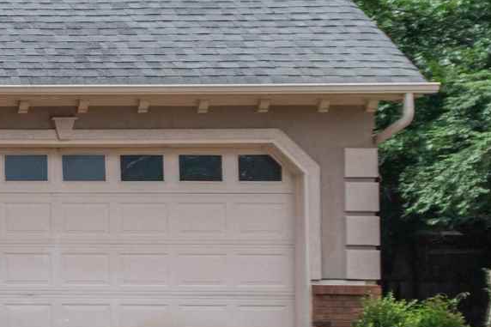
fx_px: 1759
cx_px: -735
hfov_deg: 12.2
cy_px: 257
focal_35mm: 129
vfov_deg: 10.6
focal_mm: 24
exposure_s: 1/100
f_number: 11
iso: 400
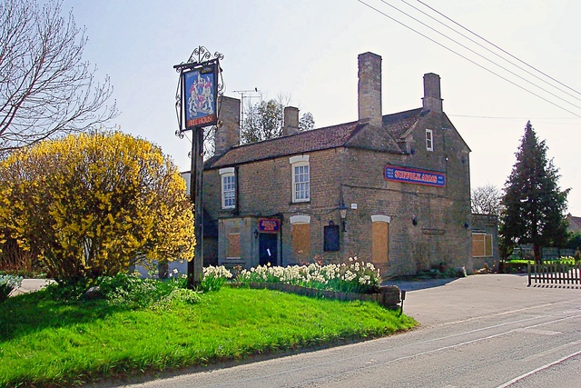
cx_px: 290
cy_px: 194
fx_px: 613
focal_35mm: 38
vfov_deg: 35.1
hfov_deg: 50.7
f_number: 4.8
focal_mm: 8
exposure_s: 1/1000
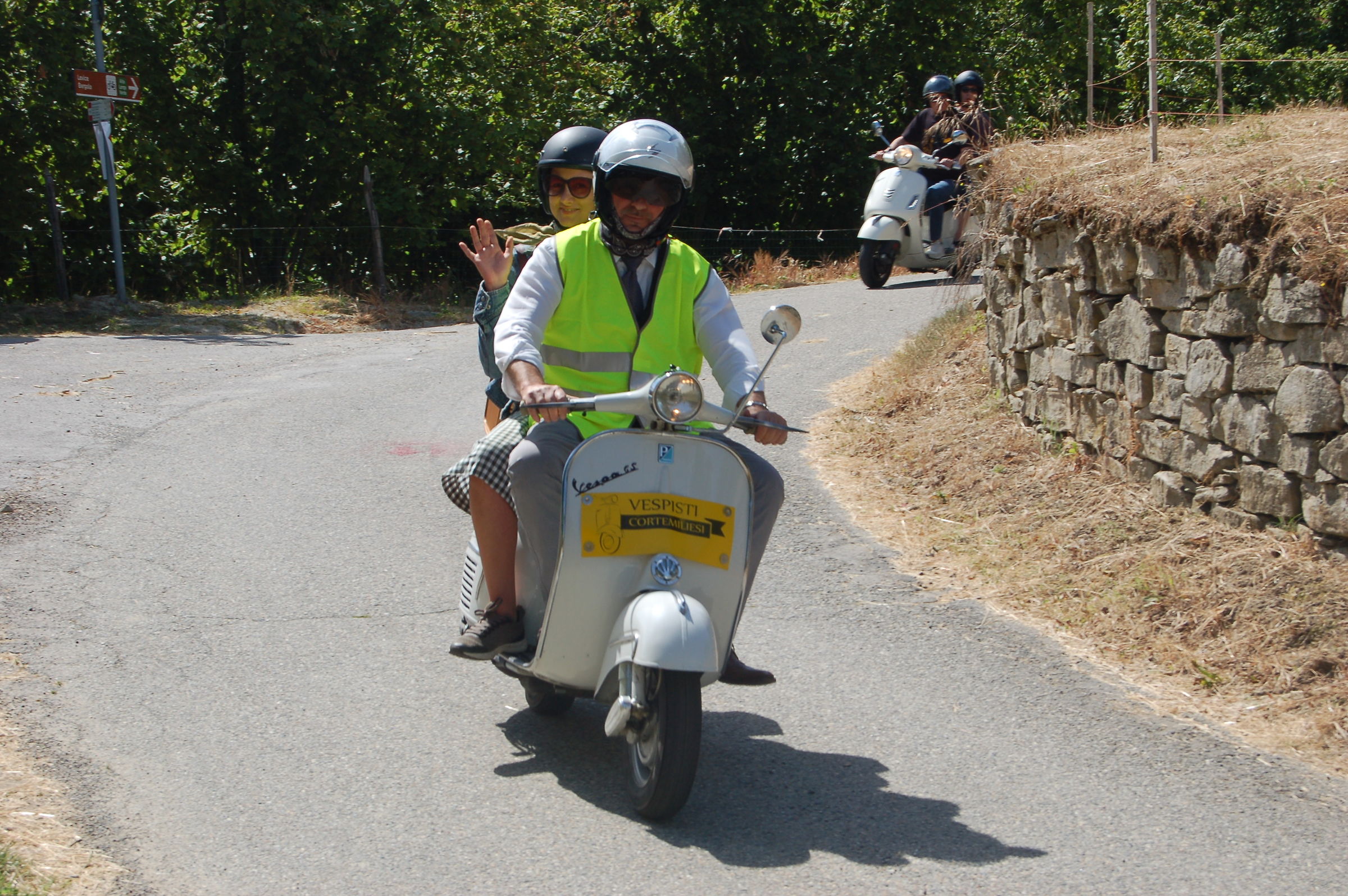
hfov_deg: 24.6
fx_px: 3086
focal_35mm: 82
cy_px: 448
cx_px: 674
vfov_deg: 16.5
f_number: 9
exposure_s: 1/320
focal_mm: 55
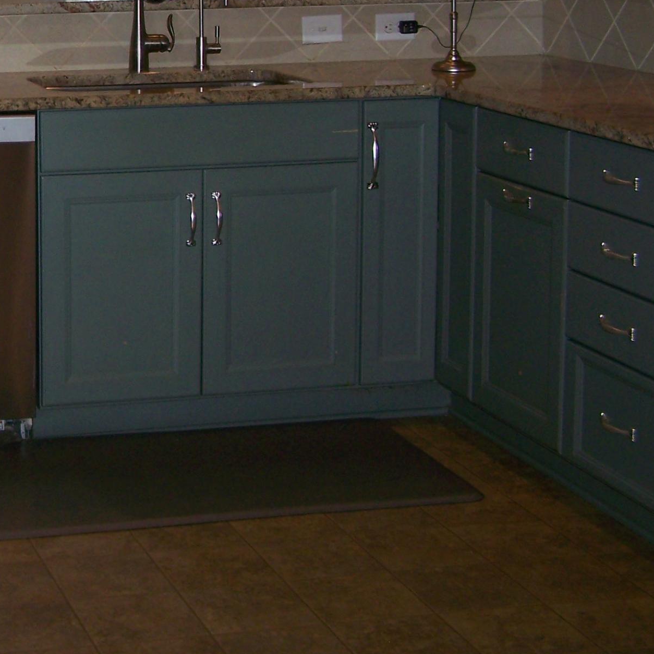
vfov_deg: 20.4
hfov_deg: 19.7
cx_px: -77
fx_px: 1795
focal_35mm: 84
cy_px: 114
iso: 80
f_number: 2.8
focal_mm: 6.3
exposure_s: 1/60
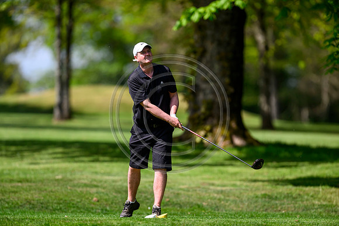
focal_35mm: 400
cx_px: 170
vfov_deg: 3.4
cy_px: 113
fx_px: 3767
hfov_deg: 5.2
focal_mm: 400
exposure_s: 1/5000
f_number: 3.5
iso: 500
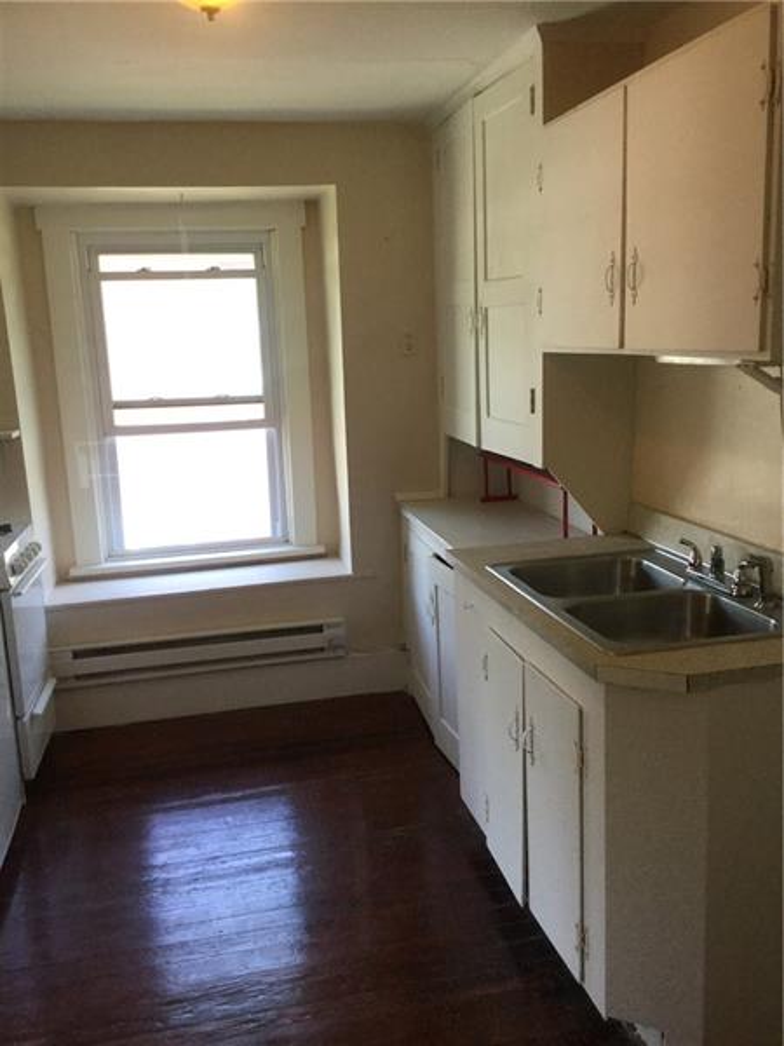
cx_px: 392
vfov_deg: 58.4
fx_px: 936
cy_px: 523
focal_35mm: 31
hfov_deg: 45.4
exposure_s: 1/30
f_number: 2.4
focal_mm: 3.3
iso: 32
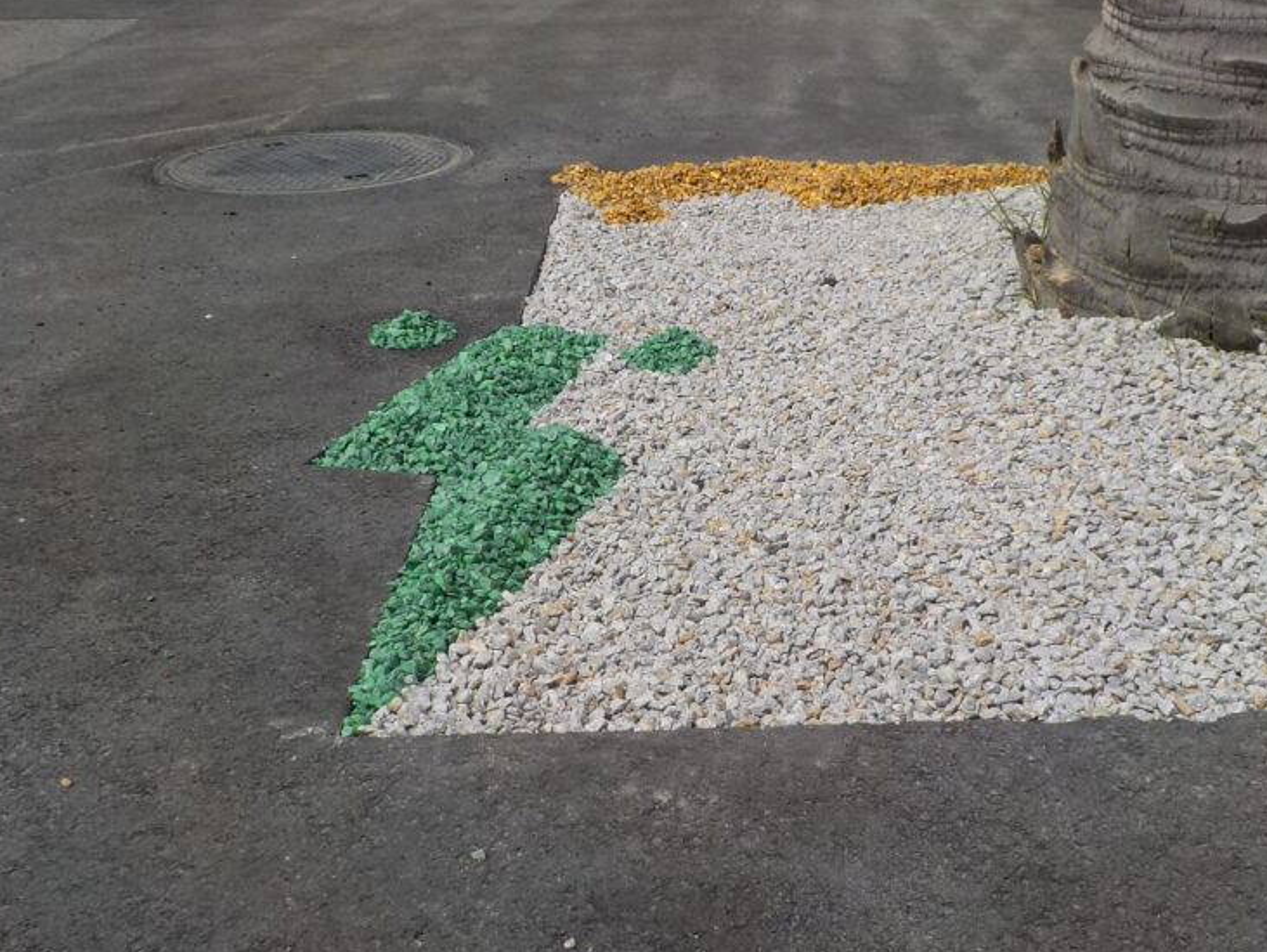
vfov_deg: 34.4
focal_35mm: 42
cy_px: 460
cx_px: 735
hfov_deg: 44.6
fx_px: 1538
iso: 125
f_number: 3.3
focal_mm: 4.1
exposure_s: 1/1250
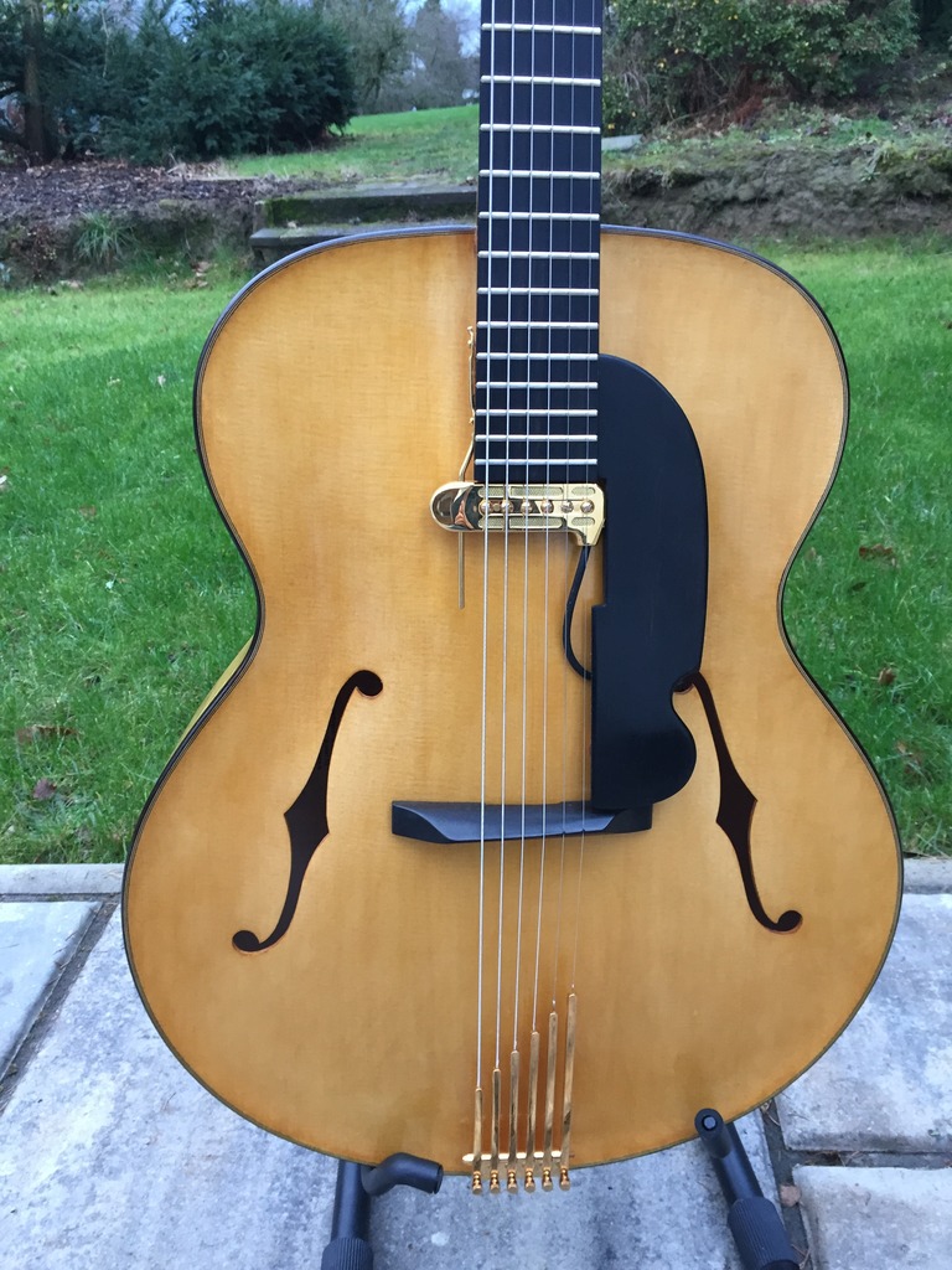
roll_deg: +2.0
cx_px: 476
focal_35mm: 29
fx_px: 1063
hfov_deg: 48.2
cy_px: 635
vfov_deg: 61.7
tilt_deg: -25.8
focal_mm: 4.15
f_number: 2.2
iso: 100
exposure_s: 1/33
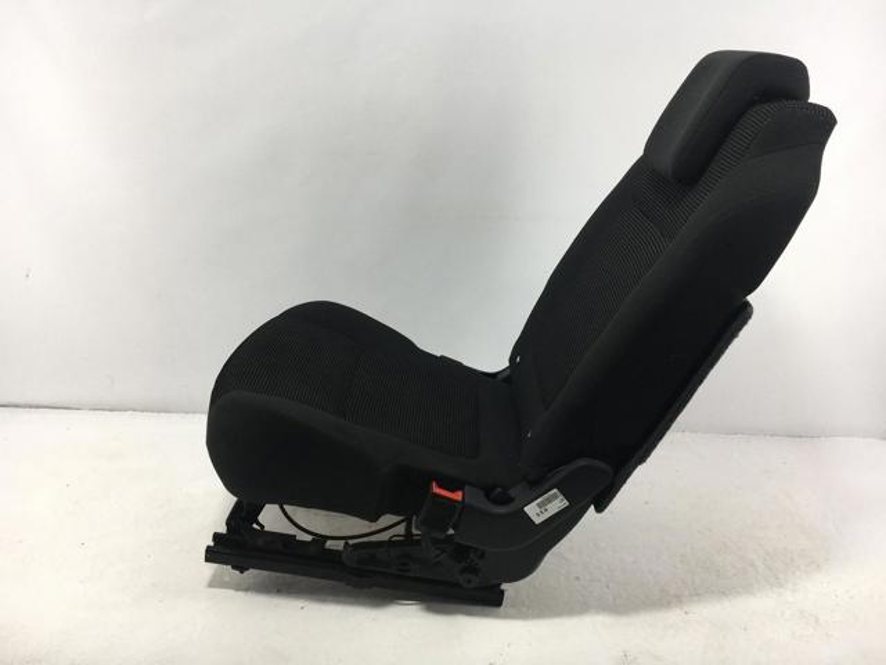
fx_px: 742
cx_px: 443
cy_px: 332
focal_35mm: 29
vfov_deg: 48.2
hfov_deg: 61.7
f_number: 2.2
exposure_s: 1/392
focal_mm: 4.15
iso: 25
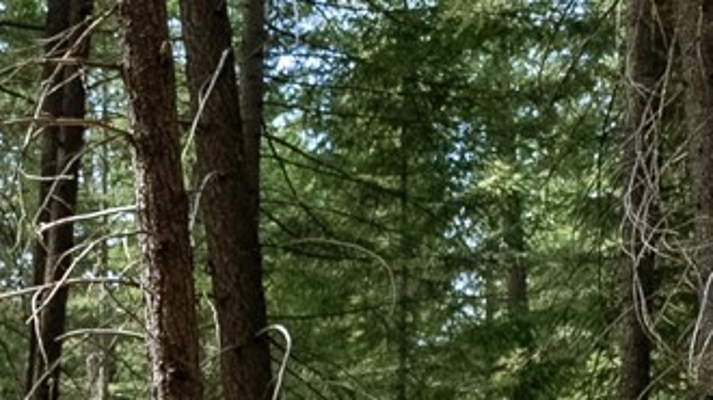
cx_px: -734
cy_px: 739
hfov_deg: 16.5
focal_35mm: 97
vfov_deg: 11.5
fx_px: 1832
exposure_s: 1/8000
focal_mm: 18
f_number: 2.8
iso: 100
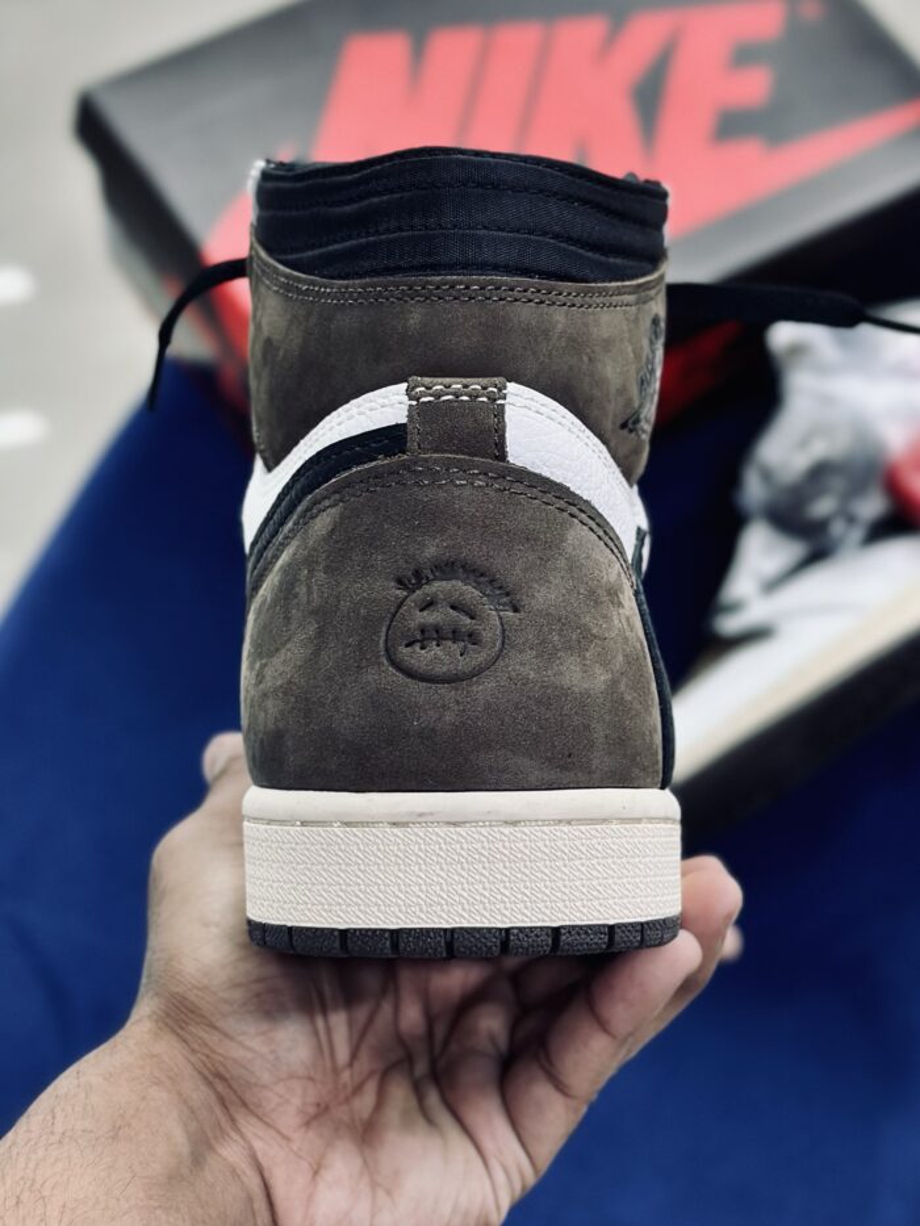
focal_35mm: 48
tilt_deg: -56.9
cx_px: 460
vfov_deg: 39.7
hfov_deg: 30.3
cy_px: 613
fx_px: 1701
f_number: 1.78
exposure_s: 1/100
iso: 100
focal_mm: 6.86
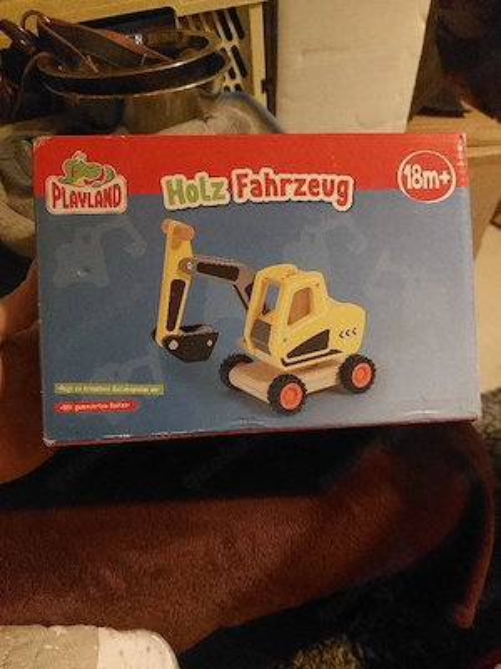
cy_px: 334
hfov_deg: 56.8
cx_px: 250
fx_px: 463
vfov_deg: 71.6
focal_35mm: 24
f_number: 1.8
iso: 1250
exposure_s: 1/24
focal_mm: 5.23
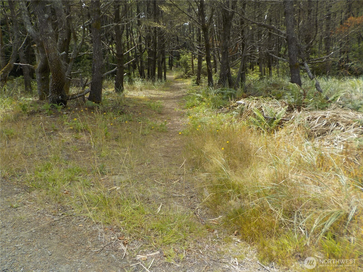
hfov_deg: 60.0
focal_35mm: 30
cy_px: 136
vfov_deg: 46.8
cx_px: 182
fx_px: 315
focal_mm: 4.1
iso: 125
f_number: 3.3
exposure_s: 1/400
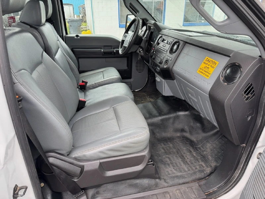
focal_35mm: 24
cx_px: 132
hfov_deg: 71.6
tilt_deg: -26.6
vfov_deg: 56.8
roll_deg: -0.3
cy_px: 100
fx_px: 184
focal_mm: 6.76
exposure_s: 1/172
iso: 80
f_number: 1.78
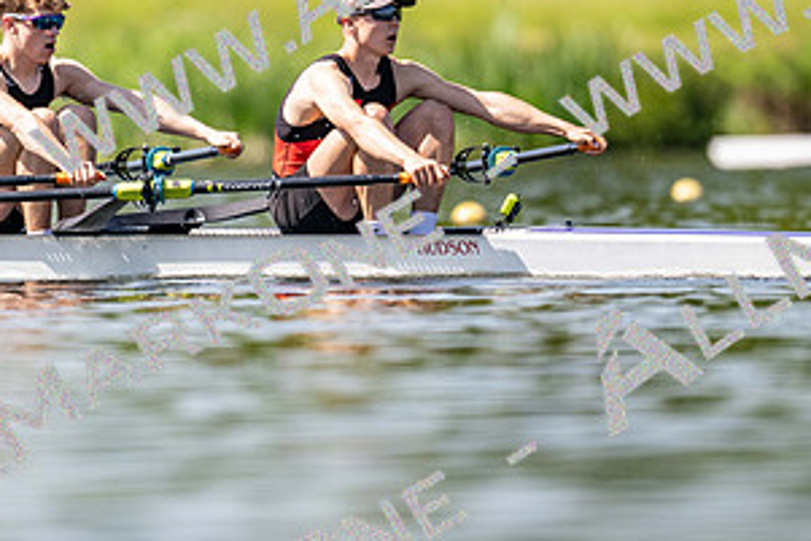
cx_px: 364
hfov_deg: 1.8
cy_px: 182
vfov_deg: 1.2
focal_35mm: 1158
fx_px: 26098
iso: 360
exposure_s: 1/2500
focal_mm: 600
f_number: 4
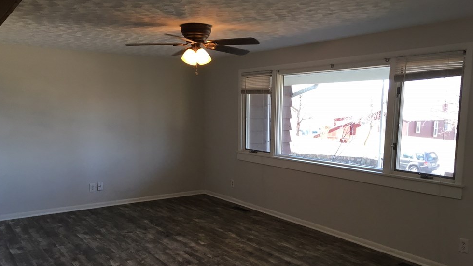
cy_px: 169
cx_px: 234
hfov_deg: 59.5
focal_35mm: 33
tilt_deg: -7.8
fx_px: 414
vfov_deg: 35.4
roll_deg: -0.3
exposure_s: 1/30
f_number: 2.2
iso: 25
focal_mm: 4.15
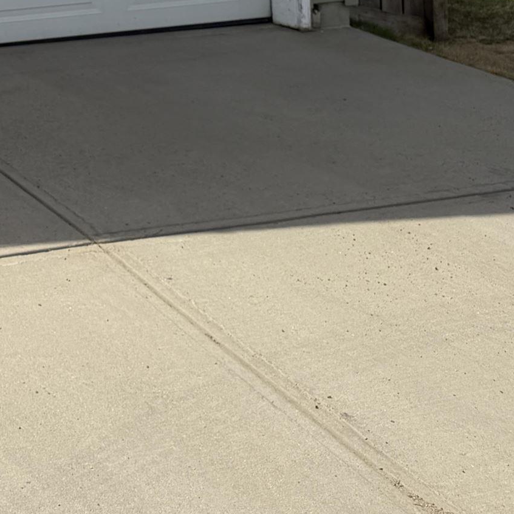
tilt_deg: -2.2
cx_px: -225
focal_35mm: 77
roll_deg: +2.5
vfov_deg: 20.6
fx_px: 1294
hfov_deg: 19.9
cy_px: -144
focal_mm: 6.76
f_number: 1.78
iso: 80
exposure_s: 1/4673
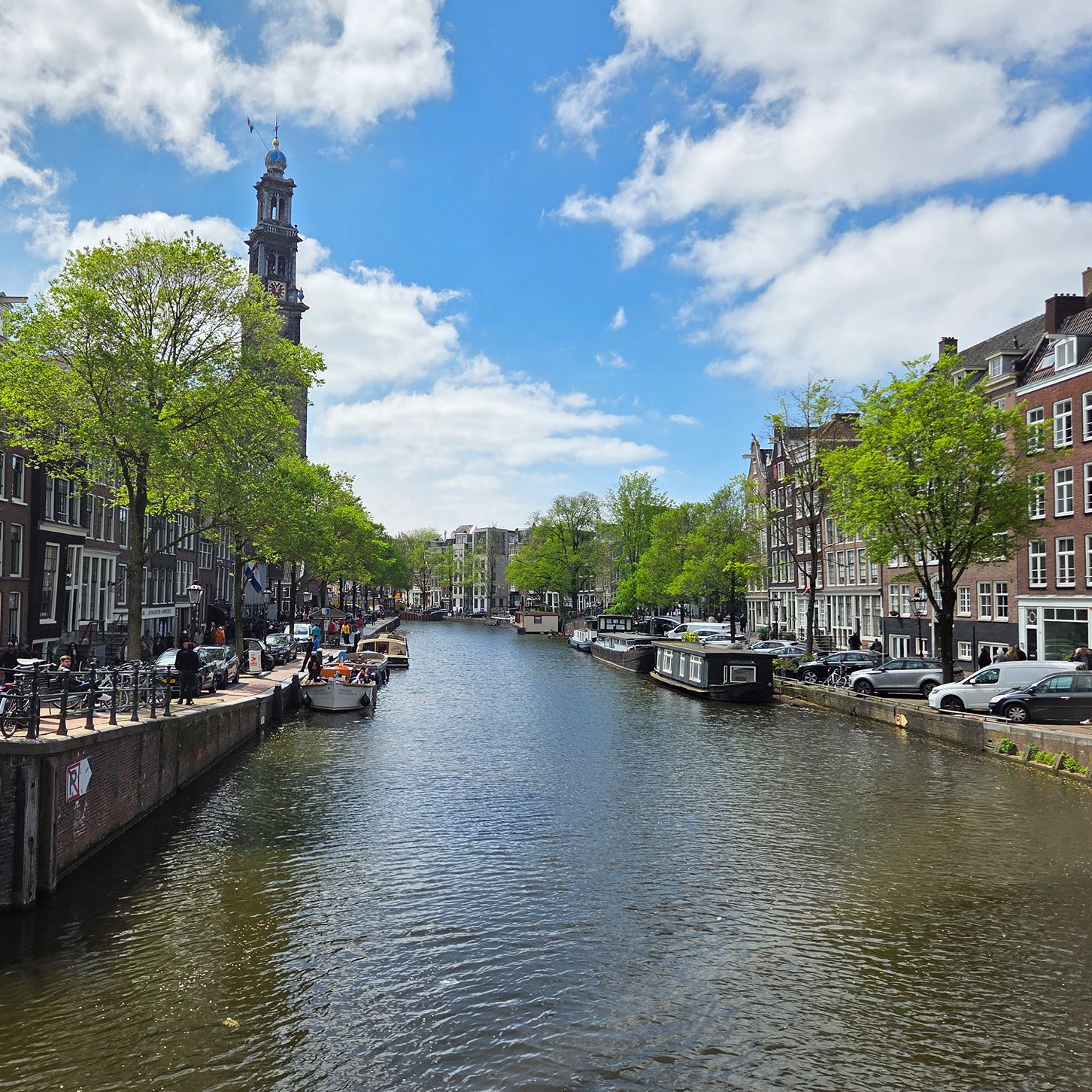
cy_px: 546
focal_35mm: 28
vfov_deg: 57.3
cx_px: 444
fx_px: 999
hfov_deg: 56.9
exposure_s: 1/7891
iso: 80
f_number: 1.8
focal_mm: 5.4
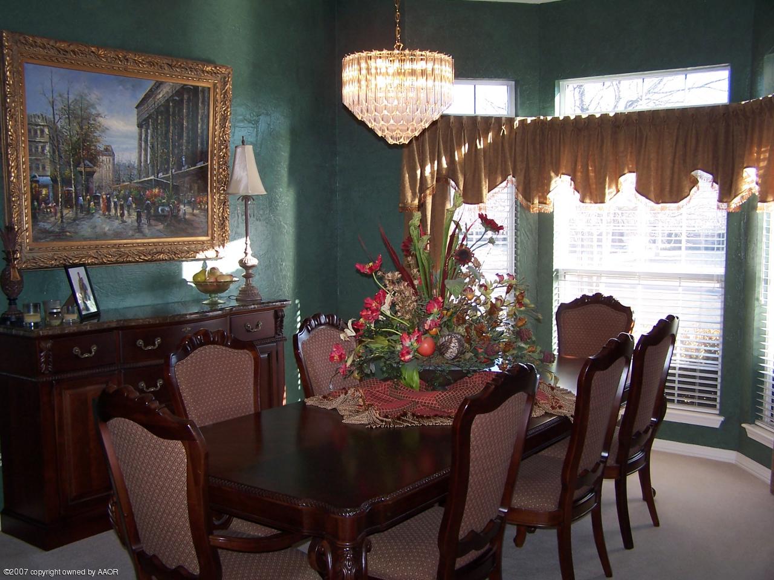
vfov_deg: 37.7
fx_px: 850
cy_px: 290
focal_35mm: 38
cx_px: 387
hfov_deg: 49.0
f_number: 2.8
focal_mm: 6.3
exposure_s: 1/45
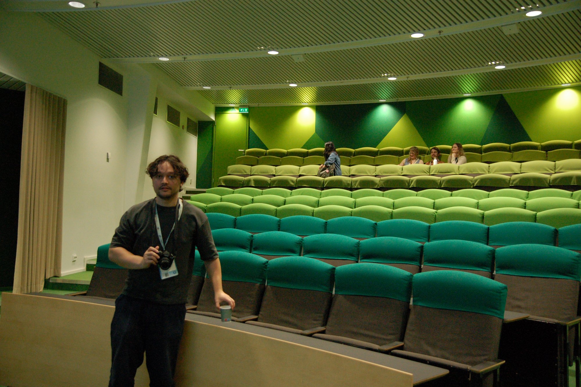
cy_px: 194
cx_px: 290
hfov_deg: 57.3
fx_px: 532
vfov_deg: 39.9
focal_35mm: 33
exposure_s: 1/125
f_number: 2.8
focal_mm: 22
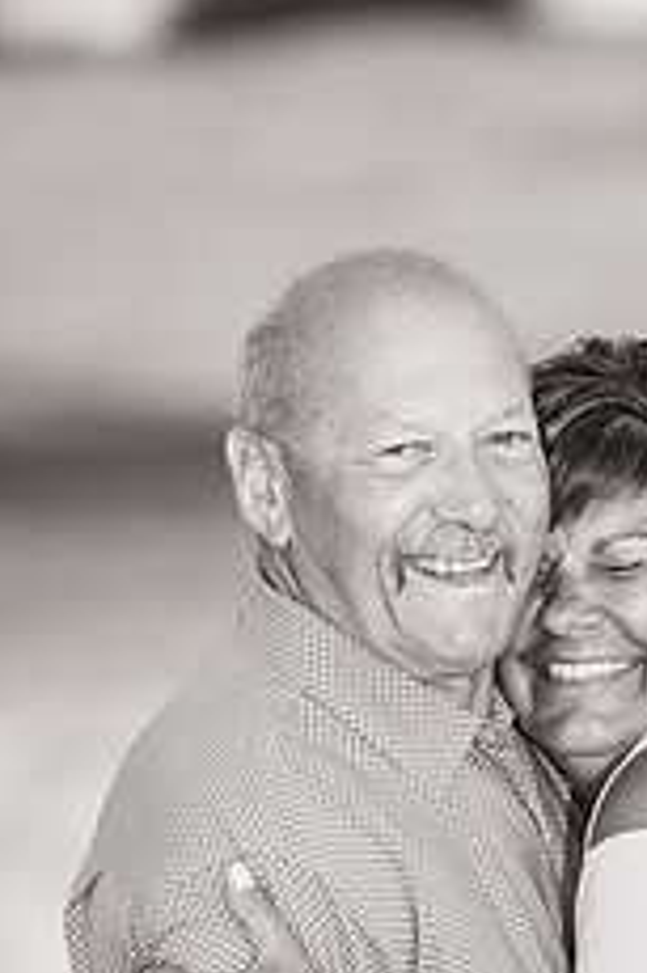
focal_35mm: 392
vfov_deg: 5.3
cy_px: 740
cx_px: 495
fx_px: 10583
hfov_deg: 3.5
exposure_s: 1/1250
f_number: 3.5
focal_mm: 200
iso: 800
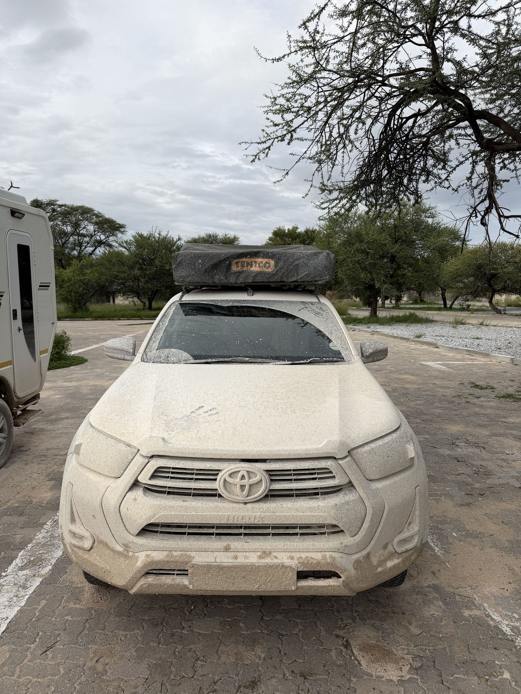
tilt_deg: -6.6
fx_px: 482
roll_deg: -0.2
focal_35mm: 24
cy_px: 347
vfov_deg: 71.6
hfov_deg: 56.8
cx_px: 260
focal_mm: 6.76
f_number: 1.78
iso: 80
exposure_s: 1/1949
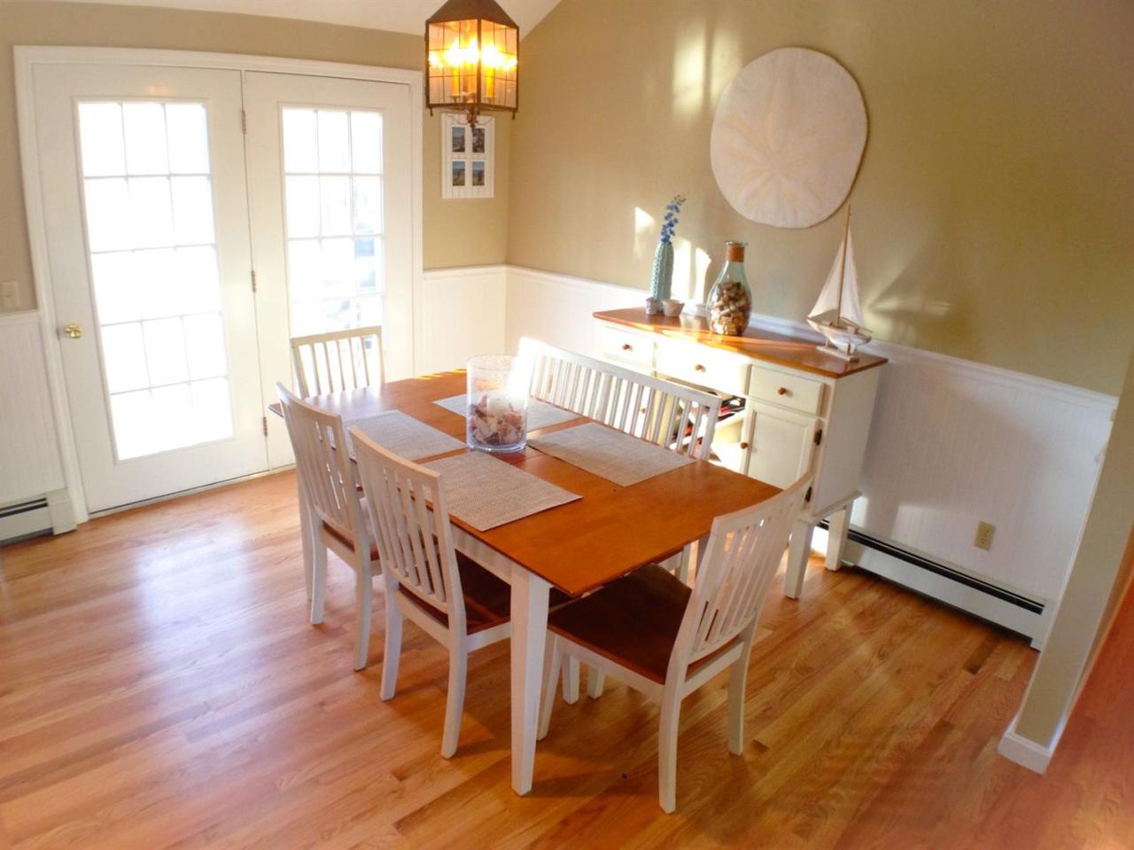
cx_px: 567
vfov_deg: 42.9
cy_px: 425
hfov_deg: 55.4
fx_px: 1081
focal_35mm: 33
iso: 100
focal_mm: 4.12
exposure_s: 1/20
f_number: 2.4
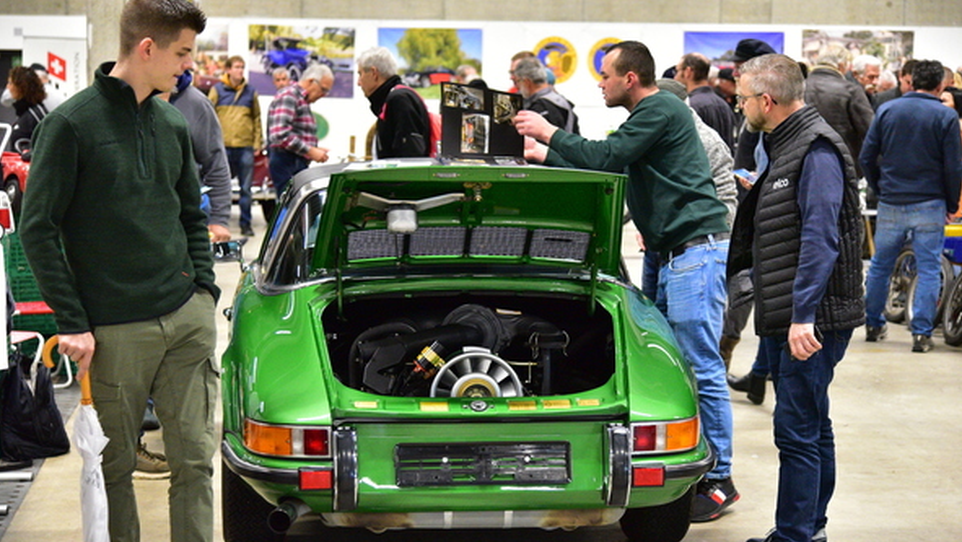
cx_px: 481
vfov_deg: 17.5
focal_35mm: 69
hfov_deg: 30.6
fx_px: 1761
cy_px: 299
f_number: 4
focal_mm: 65
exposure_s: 1/125
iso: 8000
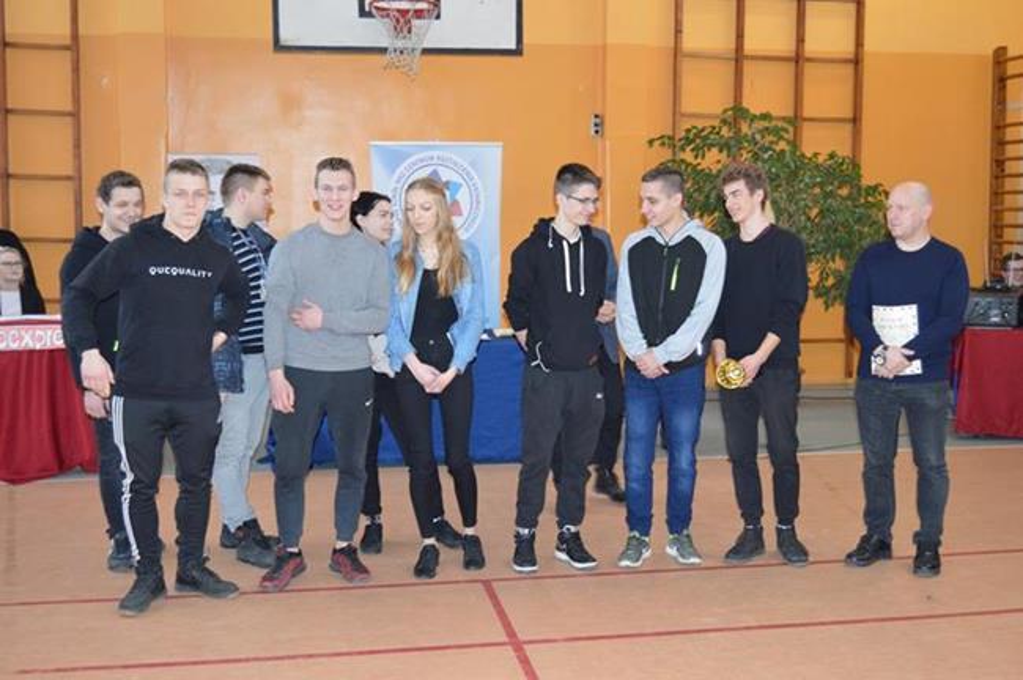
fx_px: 1192
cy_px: 340
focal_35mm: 42
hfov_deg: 46.4
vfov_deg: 31.8
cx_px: 512
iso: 1100
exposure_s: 1/60
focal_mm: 28
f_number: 4
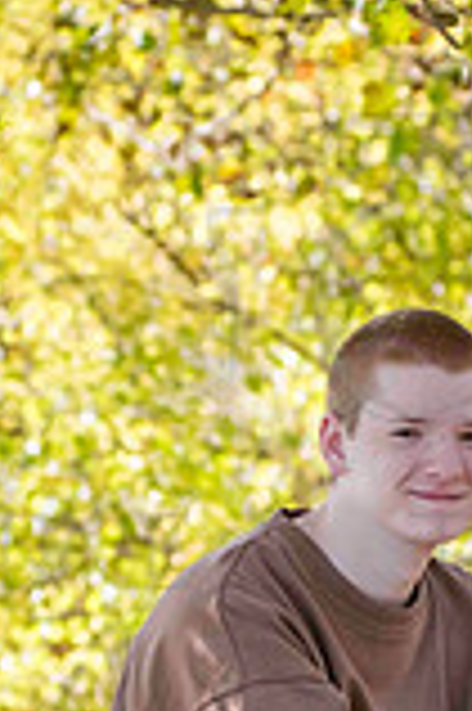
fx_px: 4494
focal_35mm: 228
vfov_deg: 9.0
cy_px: 711
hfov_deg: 6.0
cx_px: 436
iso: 400
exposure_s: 1/640
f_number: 4.5
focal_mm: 80
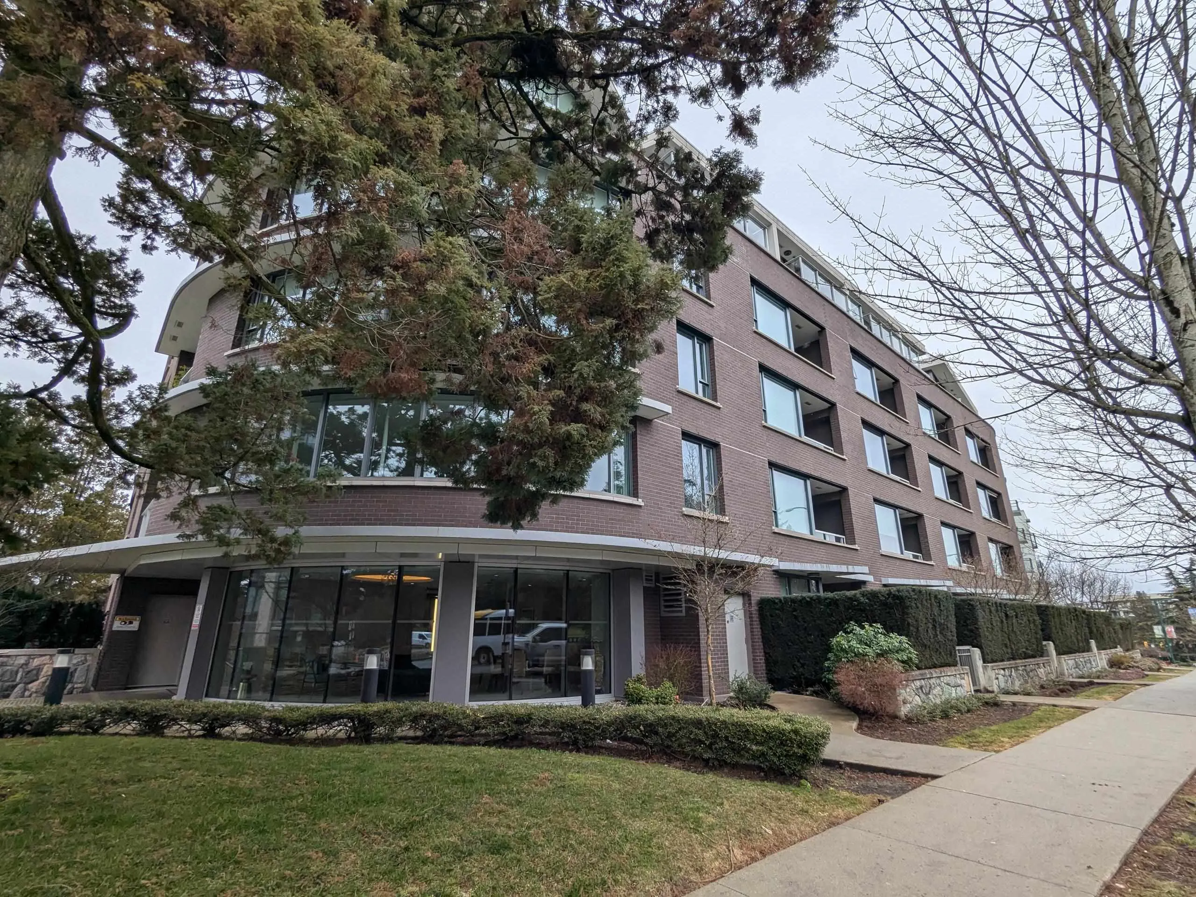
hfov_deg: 94.5
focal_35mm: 16
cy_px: 448
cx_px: 598
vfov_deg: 78.1
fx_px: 553
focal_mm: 2.35
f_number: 2.2
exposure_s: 1/900
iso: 48
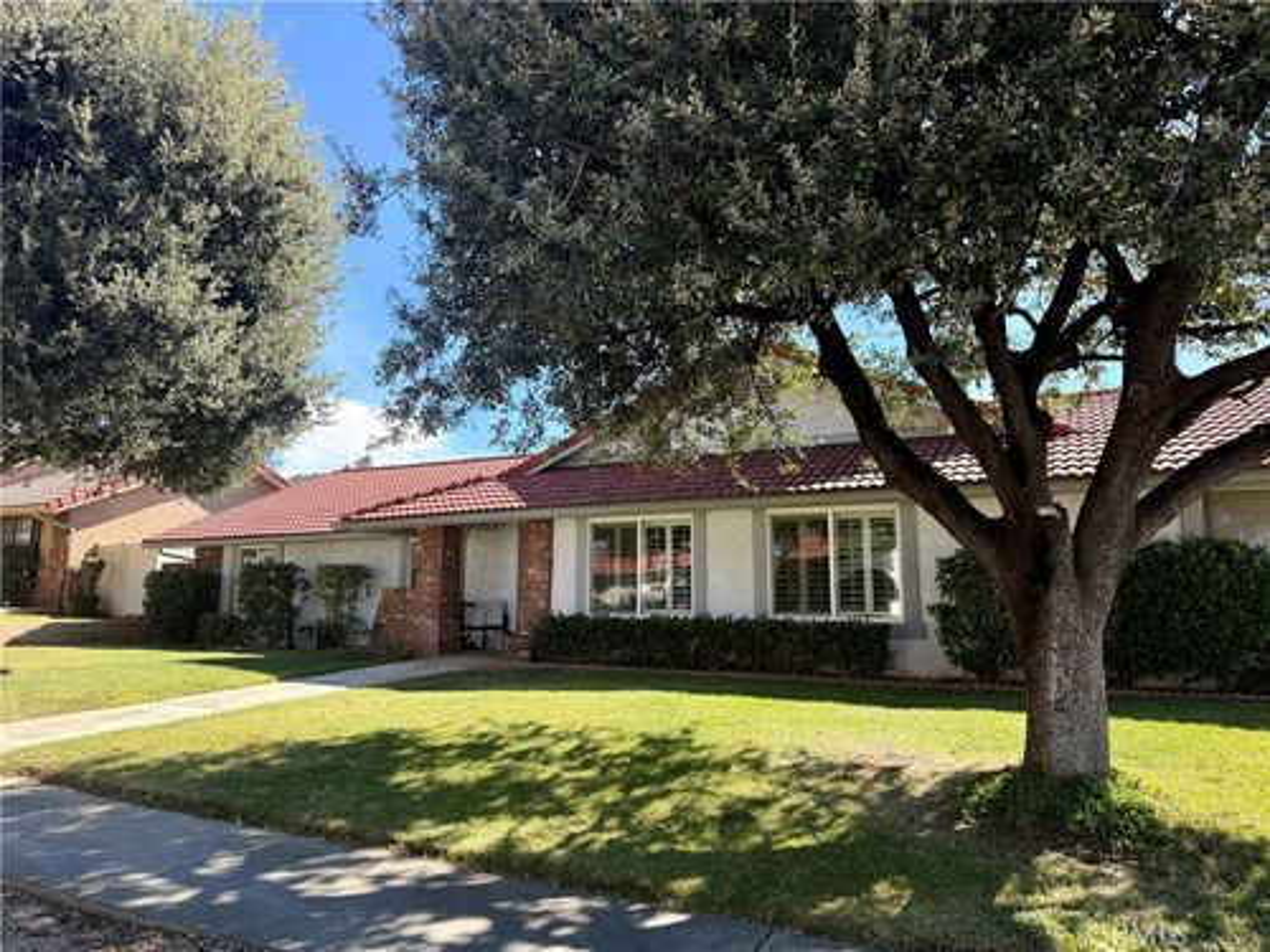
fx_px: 881
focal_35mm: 24
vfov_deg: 56.8
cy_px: 476
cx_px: 635
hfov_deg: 71.6
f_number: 1.78
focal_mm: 6.76
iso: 100
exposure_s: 1/1585
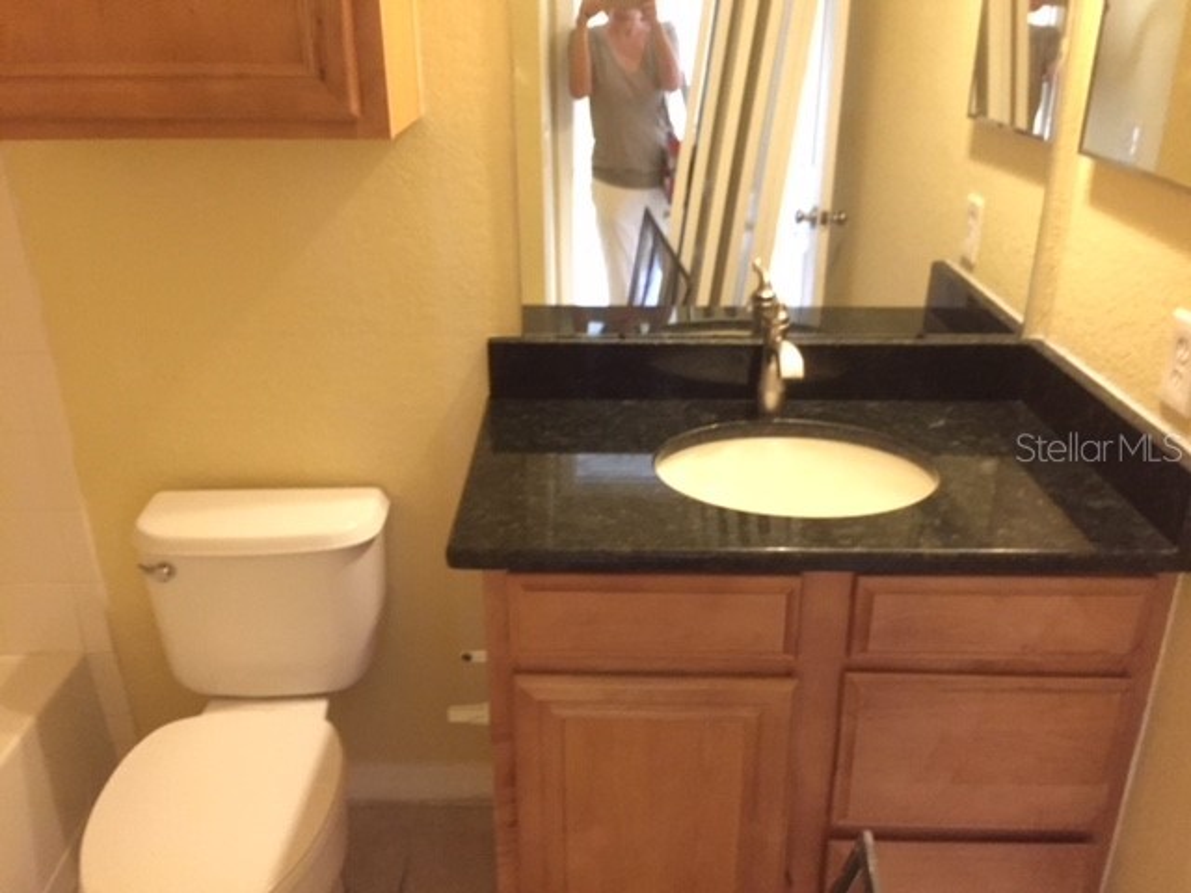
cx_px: 596
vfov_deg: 48.2
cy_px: 446
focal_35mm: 29
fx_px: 998
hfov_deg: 61.7
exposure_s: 1/15
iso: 500
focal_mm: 4.15
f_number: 2.2
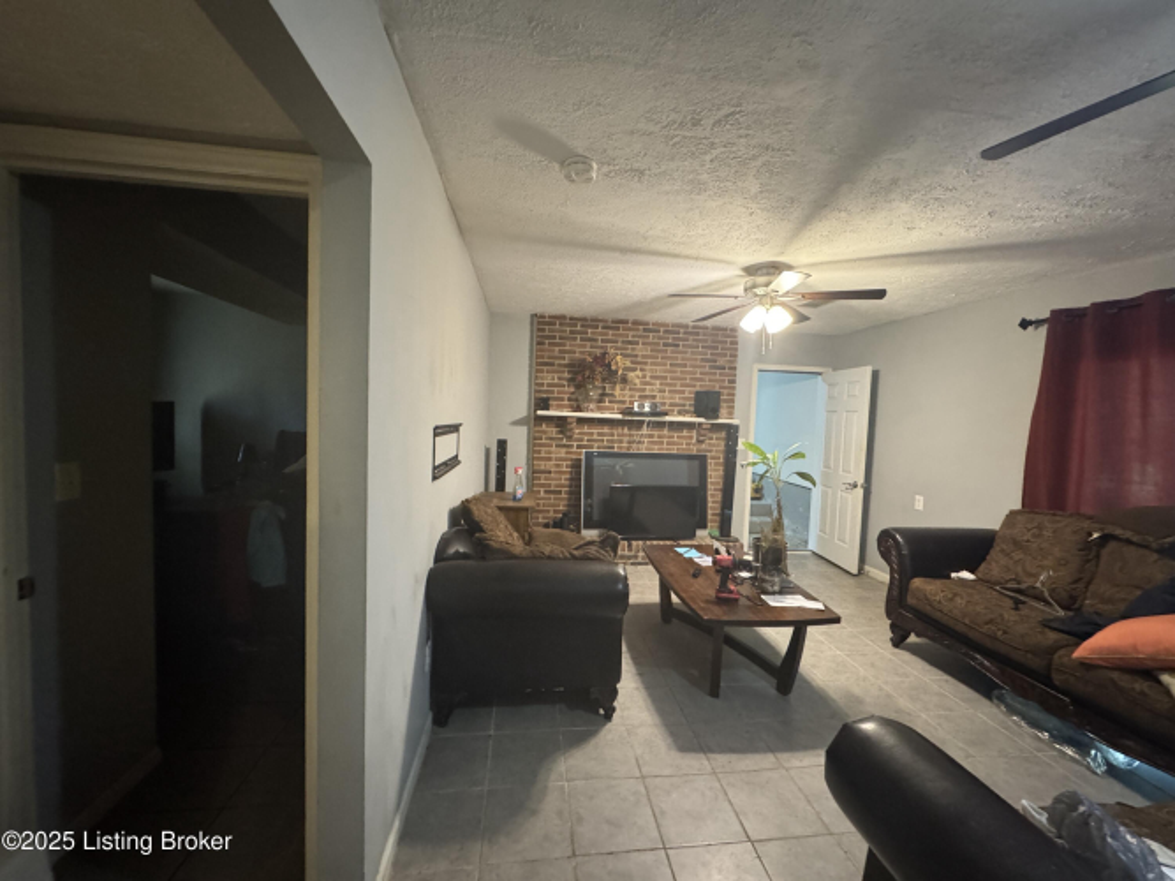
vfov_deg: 85.7
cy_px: 440
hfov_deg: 102.1
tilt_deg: -3.7
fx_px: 475
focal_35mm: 14
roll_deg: -2.2
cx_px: 588
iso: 1250
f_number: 2.2
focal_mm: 2.22
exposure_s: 1/60
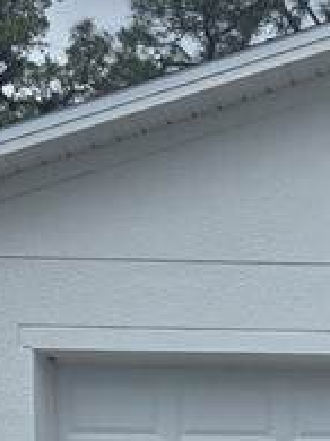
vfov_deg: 14.9
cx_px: 565
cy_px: 703
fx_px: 1540
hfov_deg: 11.5
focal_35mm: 121
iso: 80
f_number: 1.7
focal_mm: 6.3
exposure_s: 1/7061
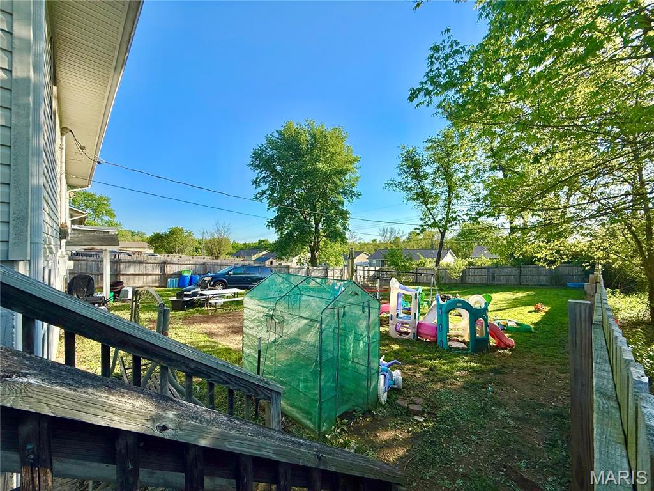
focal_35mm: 14
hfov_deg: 102.1
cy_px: 246
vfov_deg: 85.7
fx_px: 265
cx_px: 327
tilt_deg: +1.3
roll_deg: +0.0
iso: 50
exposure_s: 1/1145
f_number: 2.2
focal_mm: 2.22
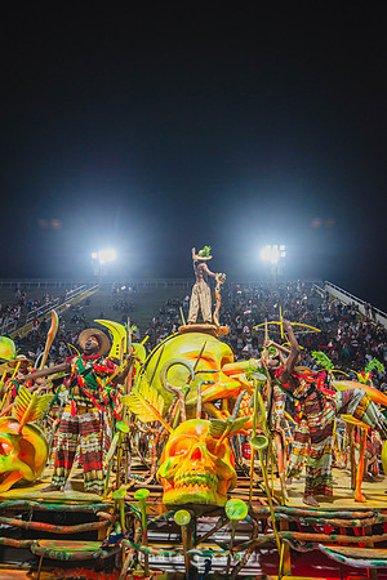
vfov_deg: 76.1
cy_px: 290
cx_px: 194
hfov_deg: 55.1
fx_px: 371
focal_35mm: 23
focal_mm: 23
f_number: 4
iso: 1600
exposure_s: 1/320
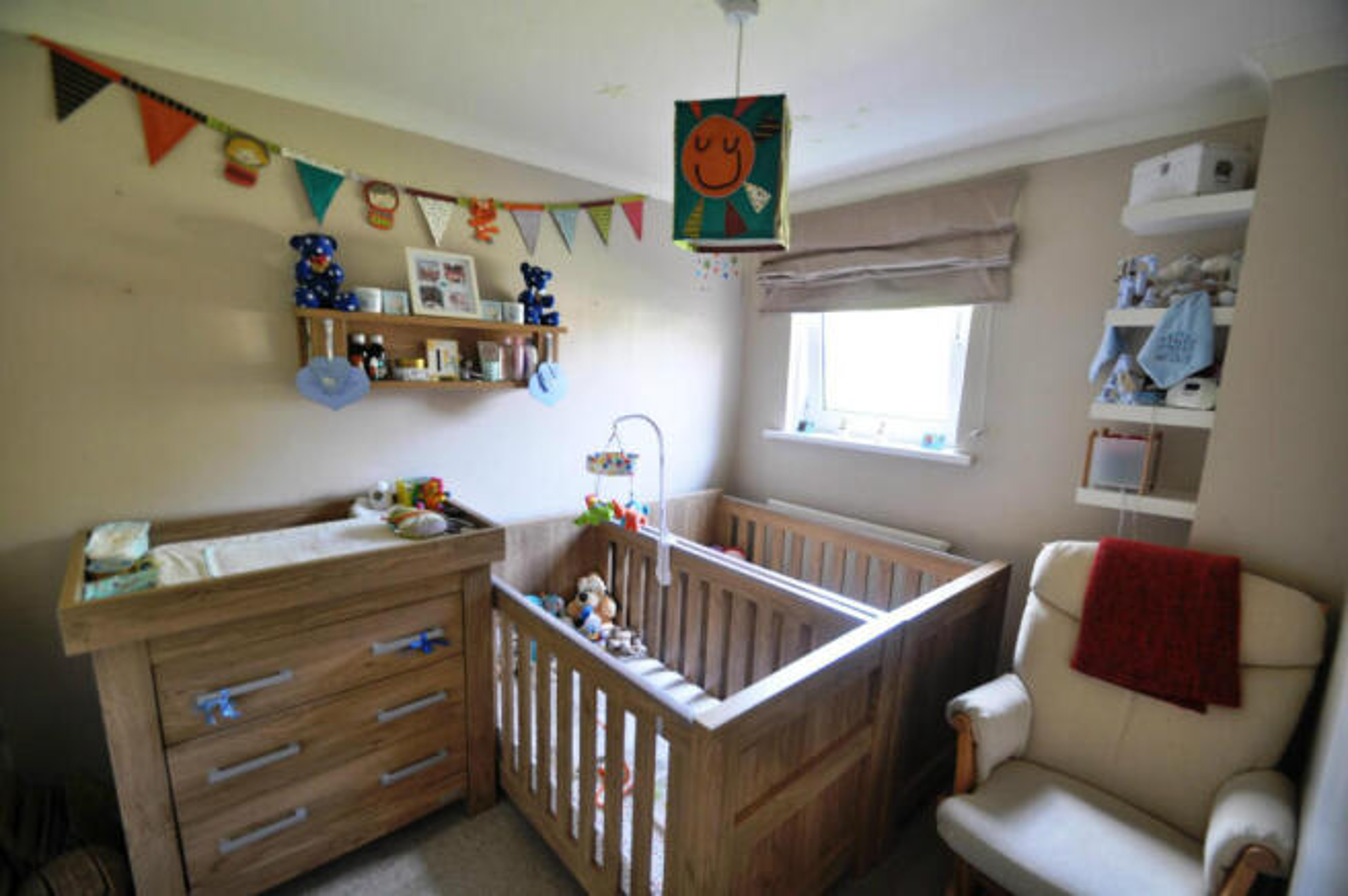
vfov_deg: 77.2
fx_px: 561
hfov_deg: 100.4
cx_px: 674
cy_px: 448
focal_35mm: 15
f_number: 3.5
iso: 200
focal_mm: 10
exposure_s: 1/10
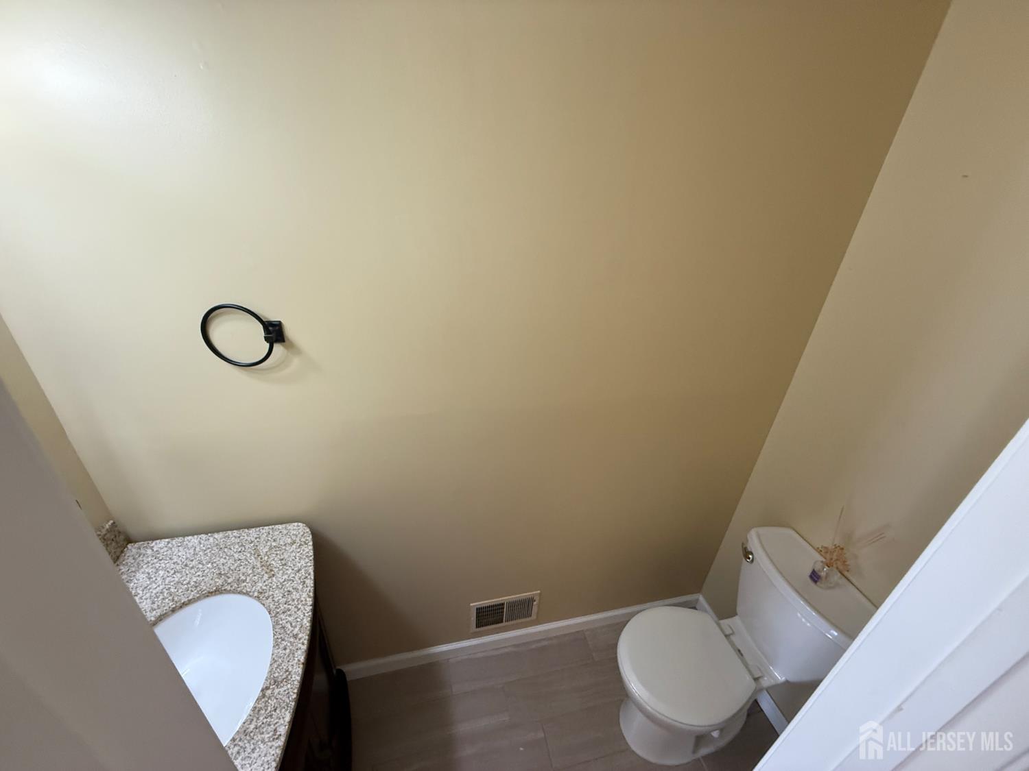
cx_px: 514
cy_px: 386
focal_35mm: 14
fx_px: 416
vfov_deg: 85.7
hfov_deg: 102.1
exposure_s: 1/120
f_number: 2.2
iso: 320
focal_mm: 2.22
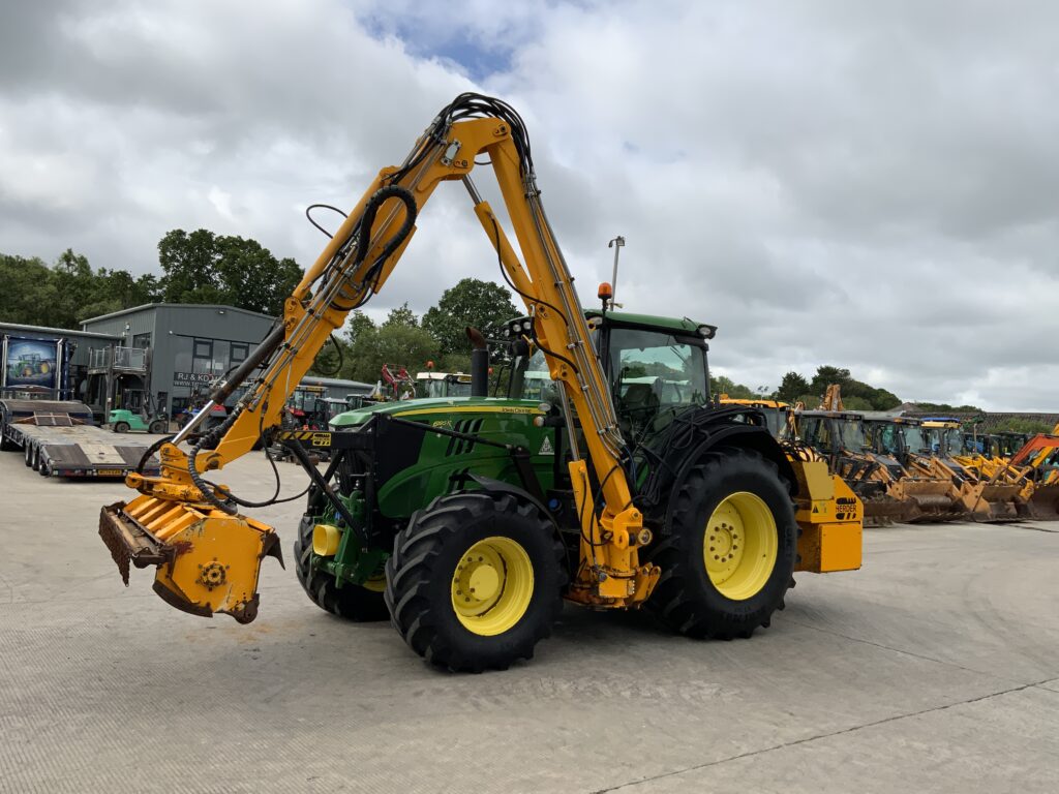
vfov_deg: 48.2
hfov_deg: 61.7
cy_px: 397
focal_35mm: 29
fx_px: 887
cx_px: 530
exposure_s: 1/2538
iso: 20
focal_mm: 3
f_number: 1.8
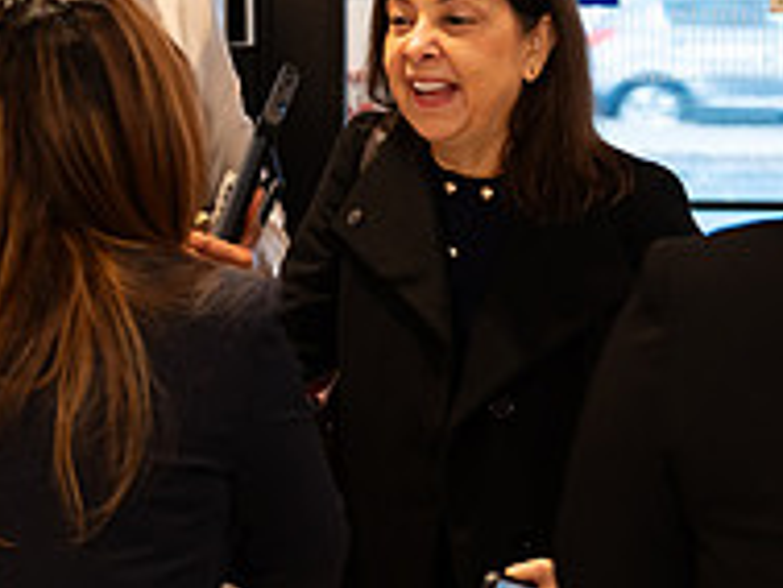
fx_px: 3214
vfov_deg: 10.4
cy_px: 135
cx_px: 195
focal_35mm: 142
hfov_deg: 13.8
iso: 800
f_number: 3.2
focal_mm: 48
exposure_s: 1/200
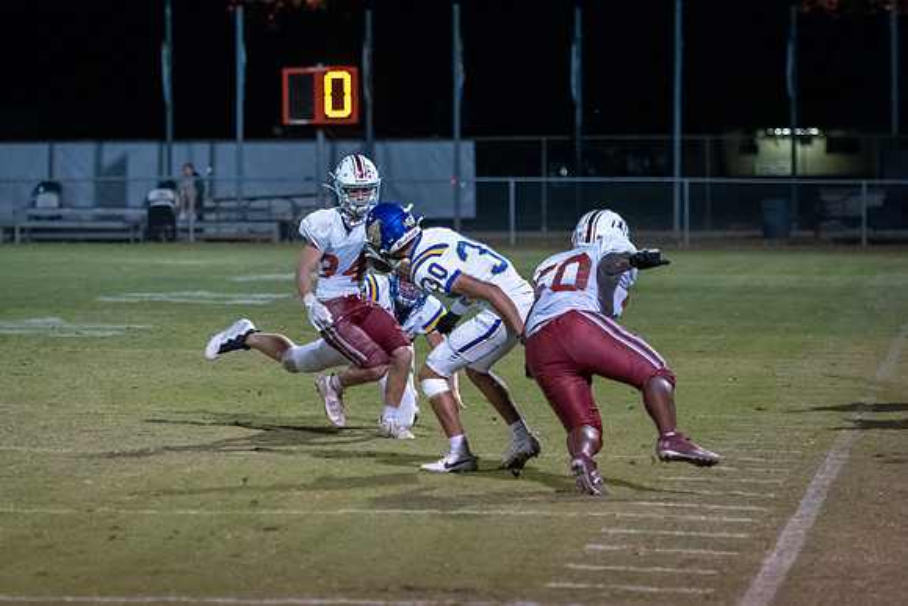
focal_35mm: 212
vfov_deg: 6.5
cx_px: 313
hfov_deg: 9.7
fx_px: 5337
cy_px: 275
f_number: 2.8
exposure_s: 1/640
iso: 3600
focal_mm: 120
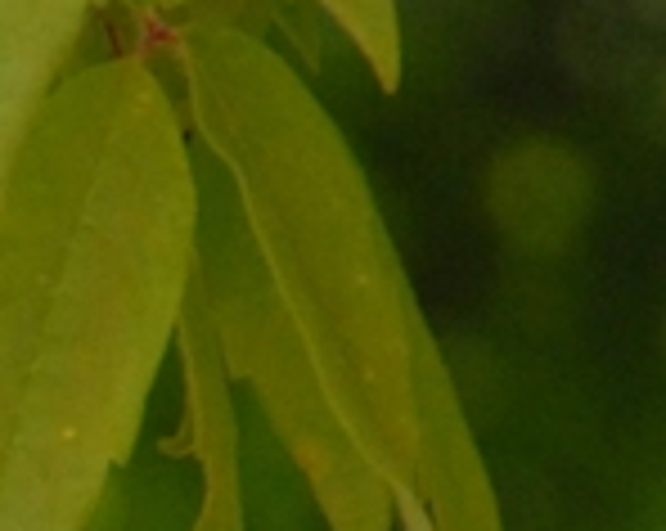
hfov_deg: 1.1
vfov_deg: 0.9
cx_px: -1598
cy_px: 943
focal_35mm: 1806
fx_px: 35556
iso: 400
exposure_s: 1/400
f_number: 10
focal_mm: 185
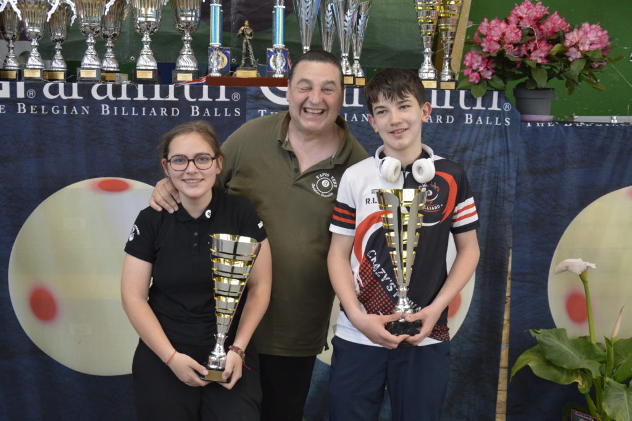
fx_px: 789
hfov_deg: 43.6
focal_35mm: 45
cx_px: 316
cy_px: 210
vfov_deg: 29.8
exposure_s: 1/60
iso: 560
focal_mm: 30
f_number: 4.2
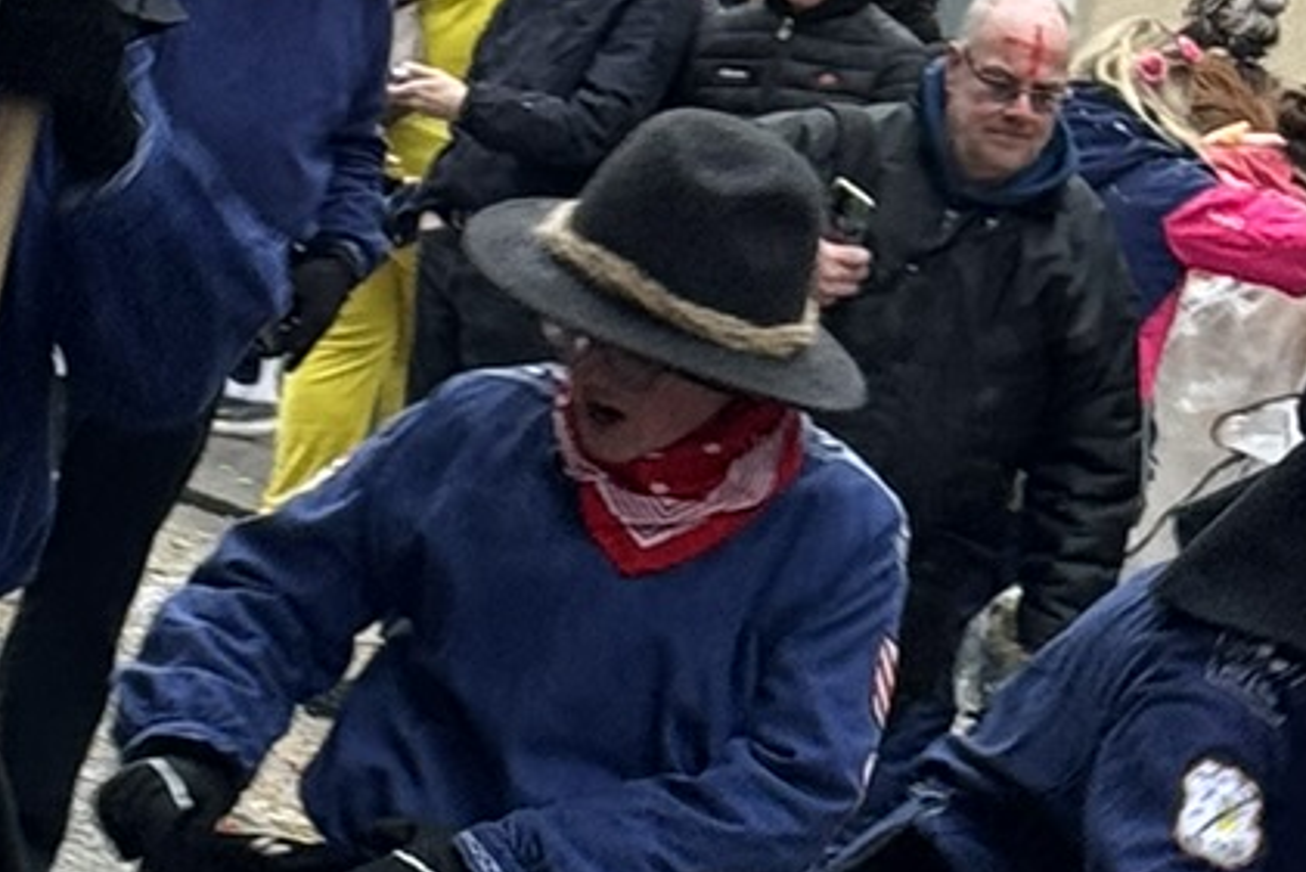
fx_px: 8818
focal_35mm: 243
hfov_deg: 8.3
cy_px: 115
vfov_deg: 5.7
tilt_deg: -4.4
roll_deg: -14.7
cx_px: -422
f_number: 1.78
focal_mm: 6.76
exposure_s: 1/121
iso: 80
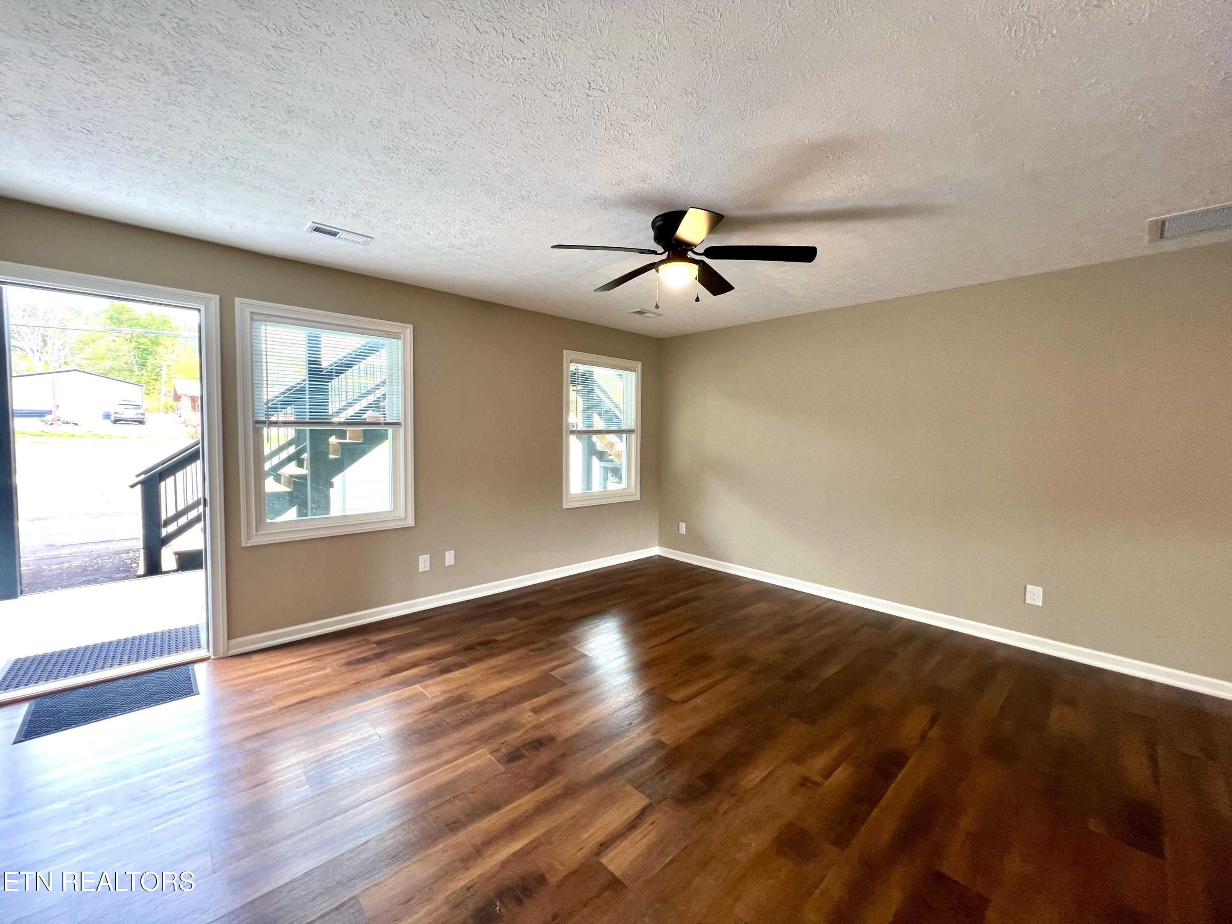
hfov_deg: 106.2
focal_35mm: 13
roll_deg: -0.2
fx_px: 463
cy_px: 462
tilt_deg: -2.4
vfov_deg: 89.9
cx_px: 616
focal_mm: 1.57
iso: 160
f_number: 1.8
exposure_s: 1/60
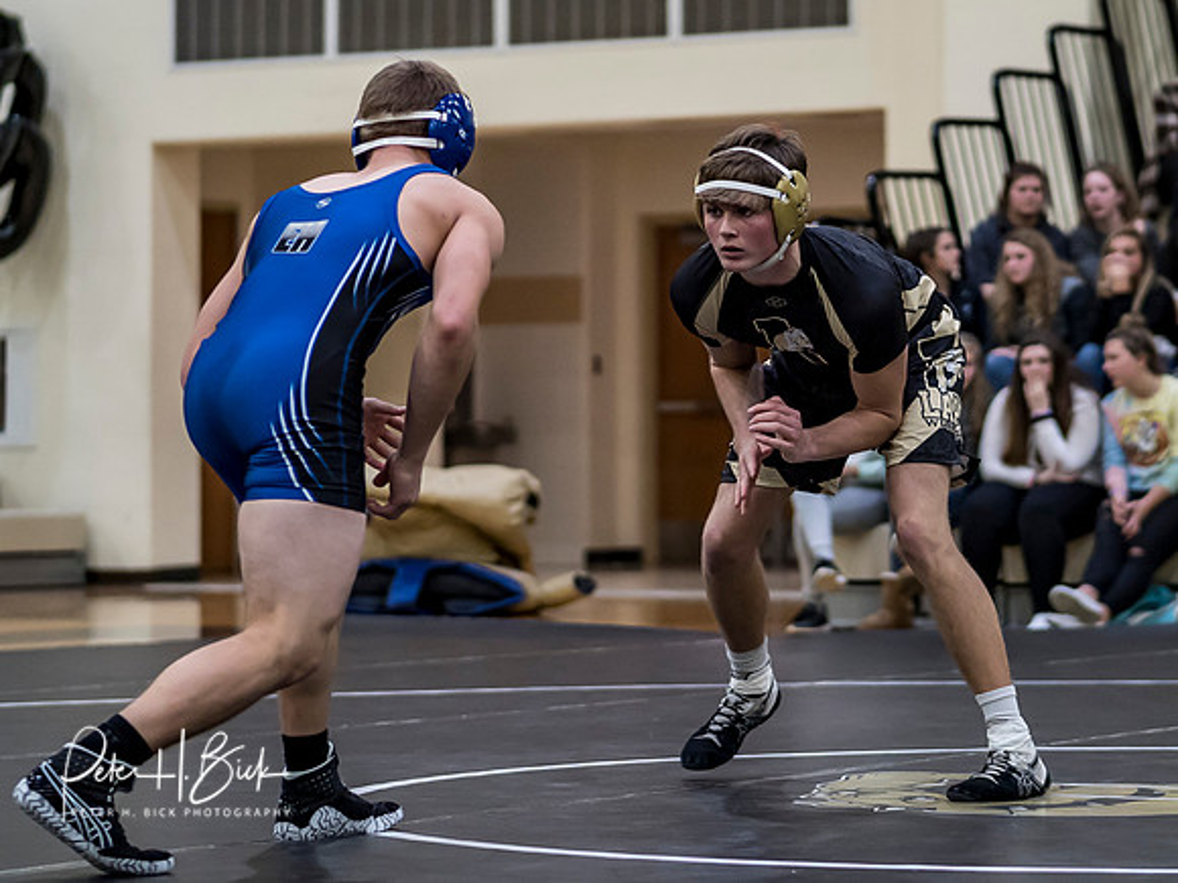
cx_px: 726
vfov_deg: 10.7
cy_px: 308
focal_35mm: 139
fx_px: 4714
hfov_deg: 14.2
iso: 800
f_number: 1.2
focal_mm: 45
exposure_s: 1/1000
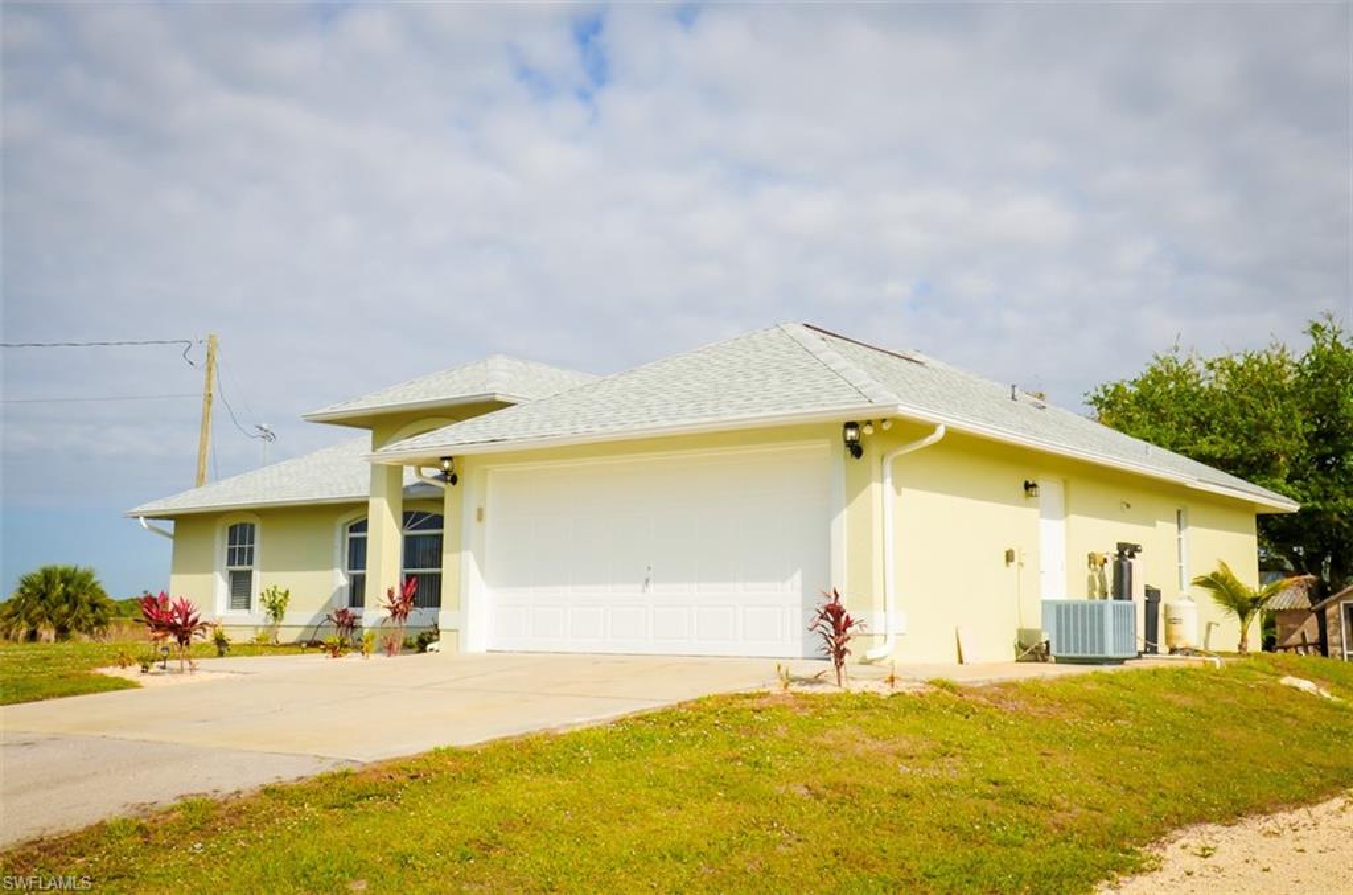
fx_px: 1349
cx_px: 676
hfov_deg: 53.3
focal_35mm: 36
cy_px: 448
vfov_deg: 36.7
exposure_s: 1/200
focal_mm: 24
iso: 100
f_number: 18
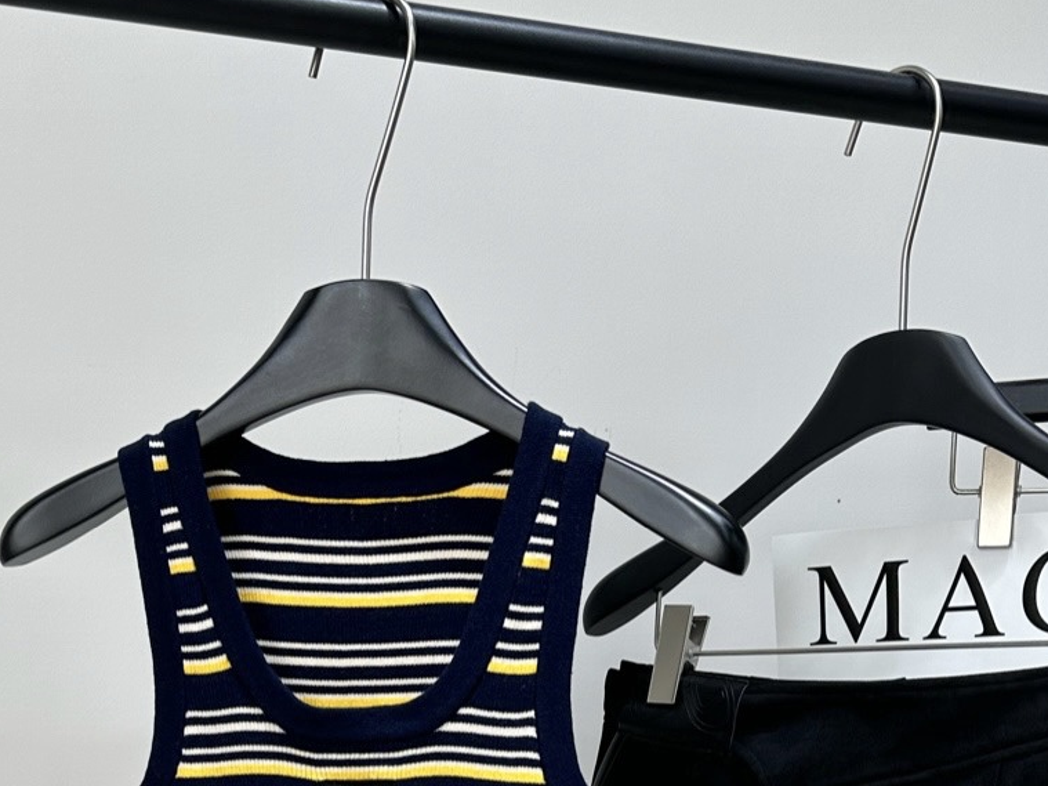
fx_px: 1635
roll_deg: -1.3
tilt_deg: -8.7
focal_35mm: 54
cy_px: 970
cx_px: 382
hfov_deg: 35.3
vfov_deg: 24.3
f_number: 1.78
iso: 80
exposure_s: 1/195
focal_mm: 6.86
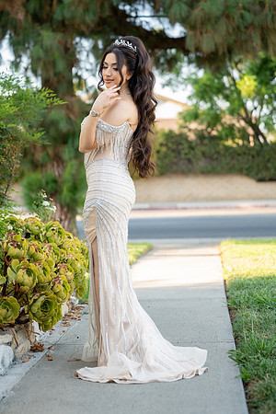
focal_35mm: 70
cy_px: 207
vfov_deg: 28.8
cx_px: 138
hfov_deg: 19.5
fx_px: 805
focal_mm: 70
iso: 320
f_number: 2.8
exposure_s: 1/400
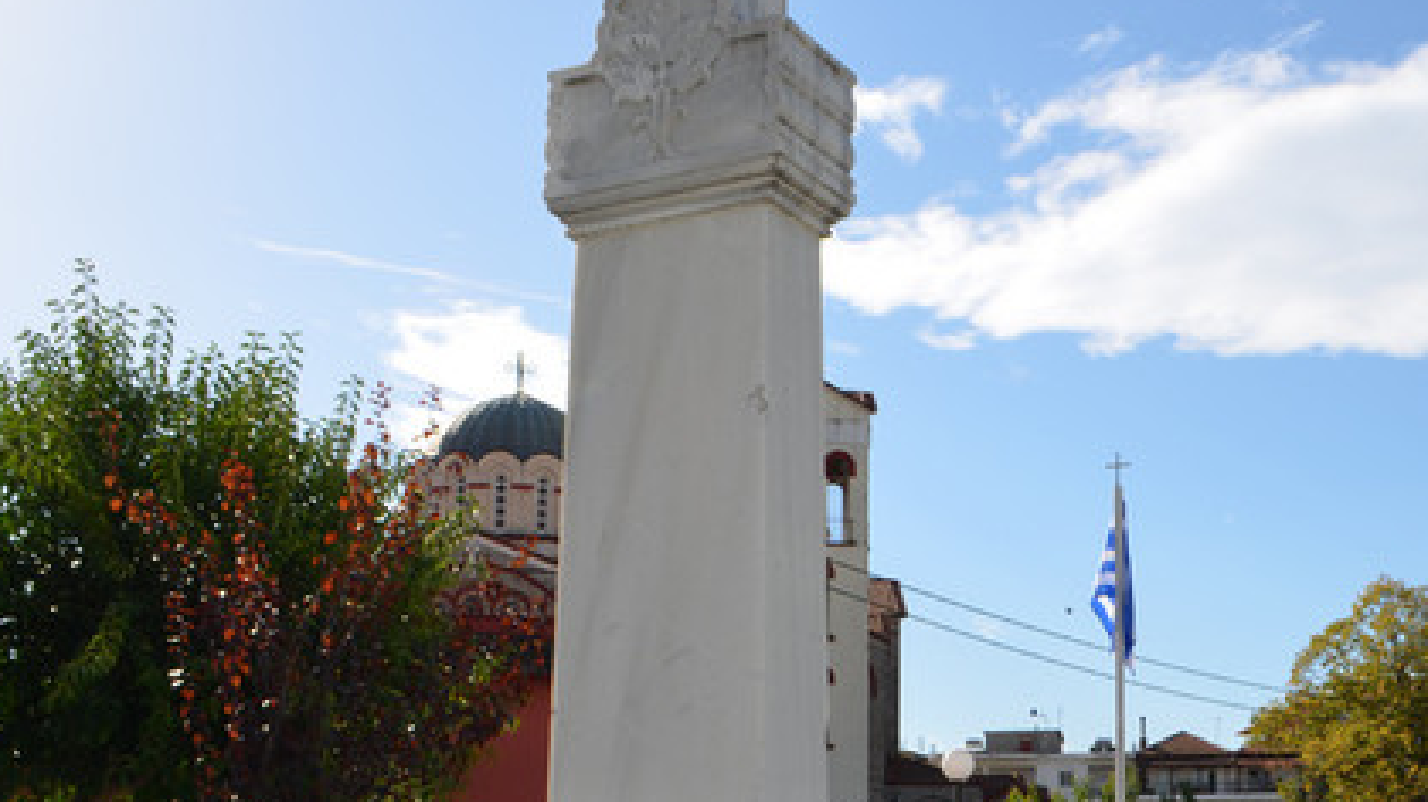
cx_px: 1010
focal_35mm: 43
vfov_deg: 27.1
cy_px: 646
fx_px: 1628
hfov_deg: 46.2
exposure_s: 1/200
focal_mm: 18
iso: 100
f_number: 10
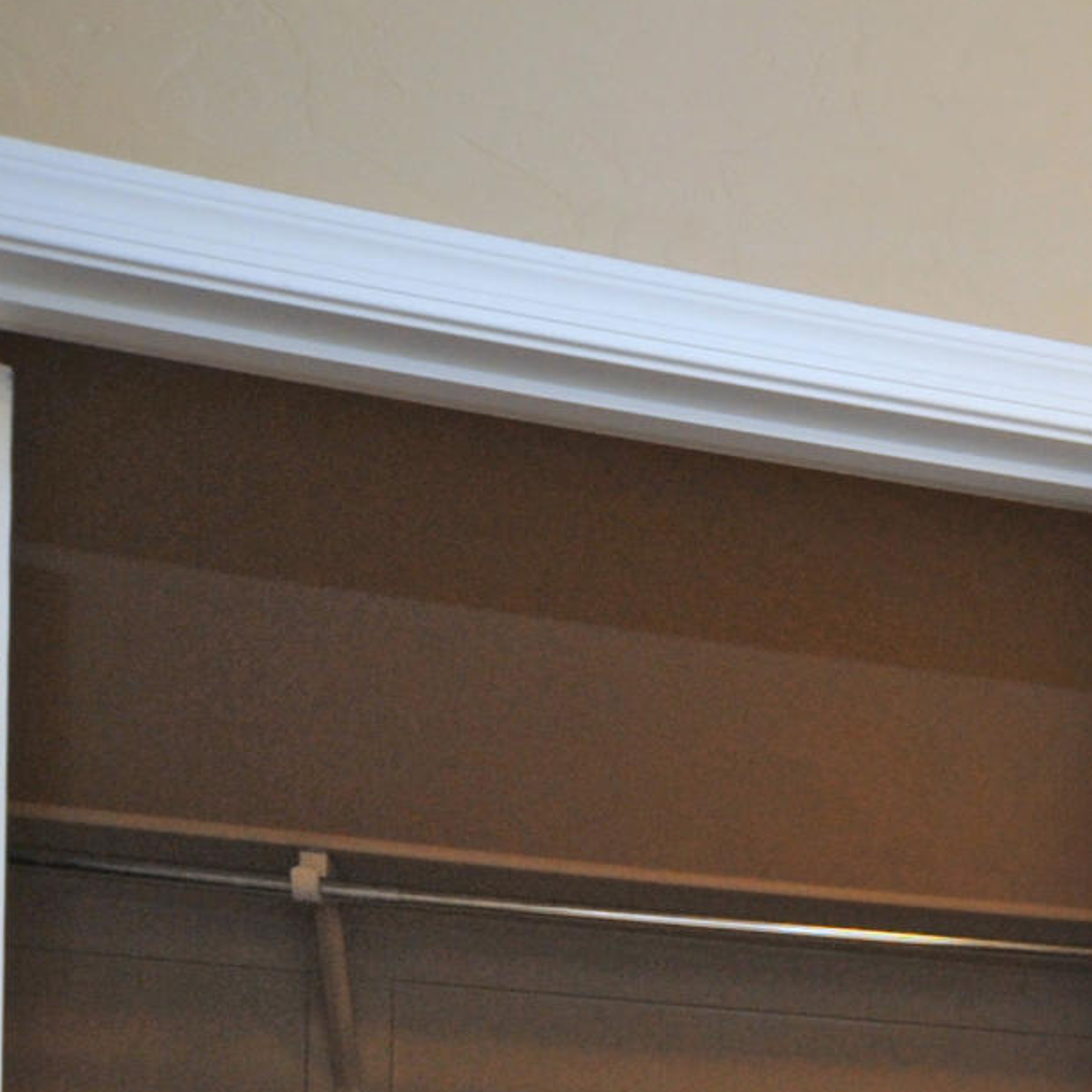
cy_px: 1580
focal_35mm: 74
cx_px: 2265
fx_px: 2641
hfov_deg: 16.7
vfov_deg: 20.4
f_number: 10
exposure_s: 1/60
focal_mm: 18
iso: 1000
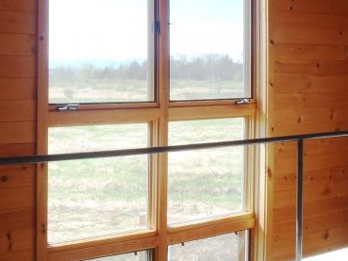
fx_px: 442
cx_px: 90
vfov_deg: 32.3
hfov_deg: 41.7
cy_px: 65
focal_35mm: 44
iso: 80
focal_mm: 5
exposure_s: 1/60
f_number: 3.9
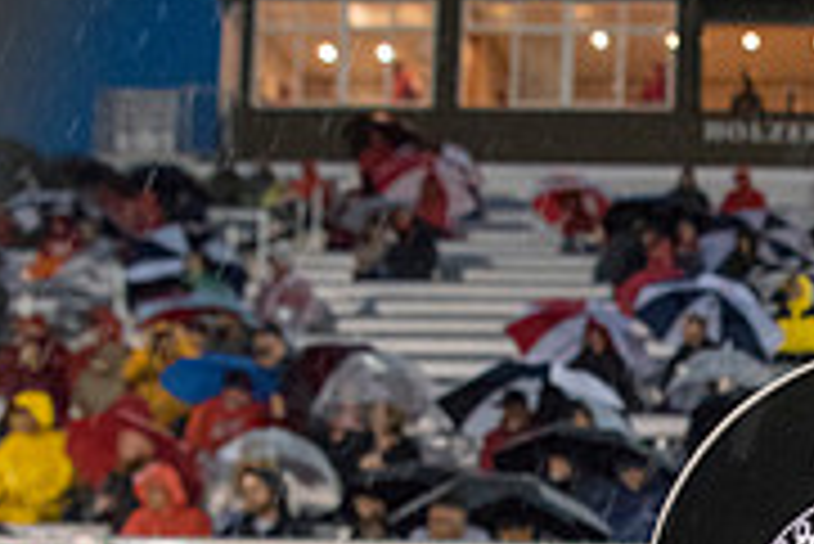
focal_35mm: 77
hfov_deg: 23.9
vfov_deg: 16.1
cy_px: 834
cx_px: 980
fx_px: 1742
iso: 3200
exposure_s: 1/320
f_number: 4
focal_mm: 24
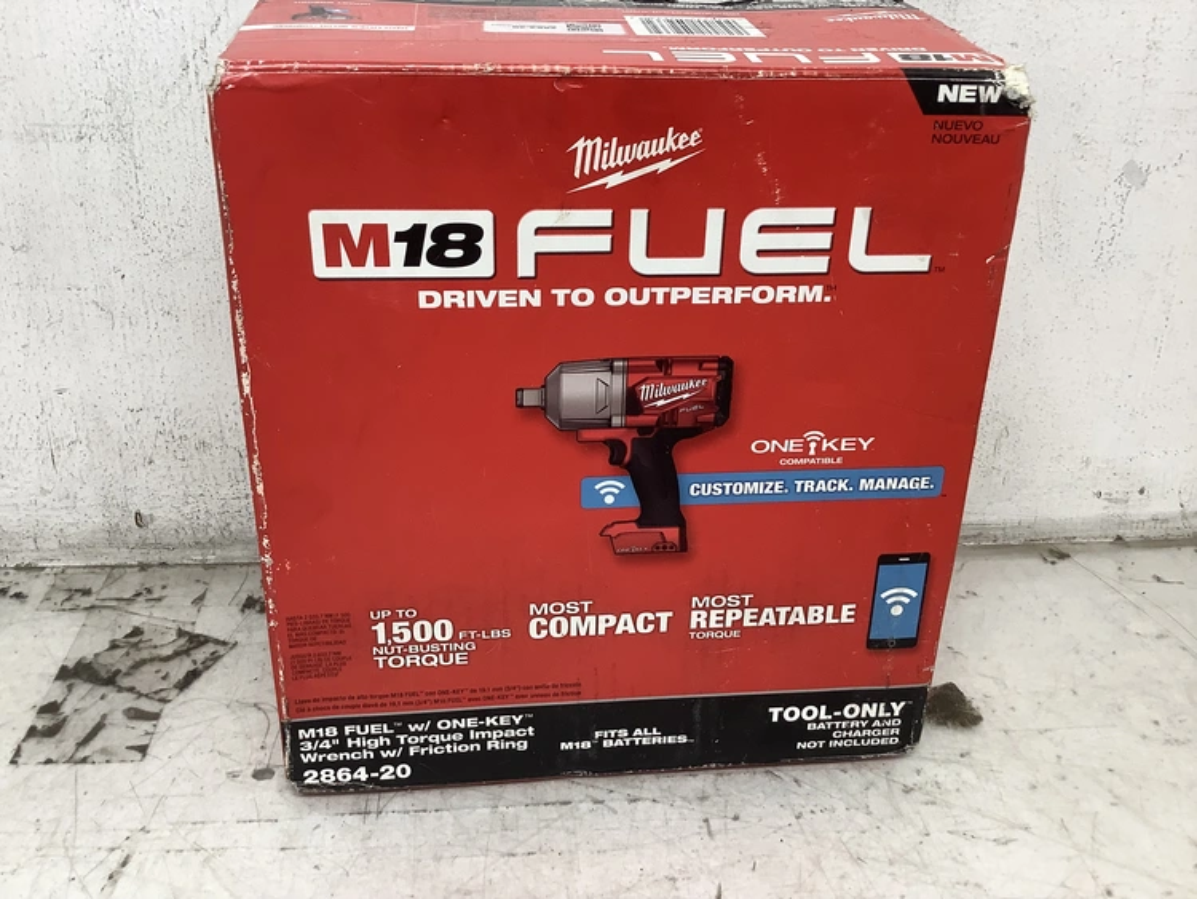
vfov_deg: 45.5
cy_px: 450
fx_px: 1072
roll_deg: -1.7
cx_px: 598
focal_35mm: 31
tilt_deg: -26.6
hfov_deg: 58.3
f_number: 2.4
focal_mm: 3.3
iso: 50
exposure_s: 1/60
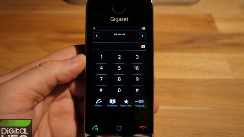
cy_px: 72
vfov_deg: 35.1
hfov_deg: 58.7
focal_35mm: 34
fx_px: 217
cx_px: 122
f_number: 4
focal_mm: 21
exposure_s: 1/40
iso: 200
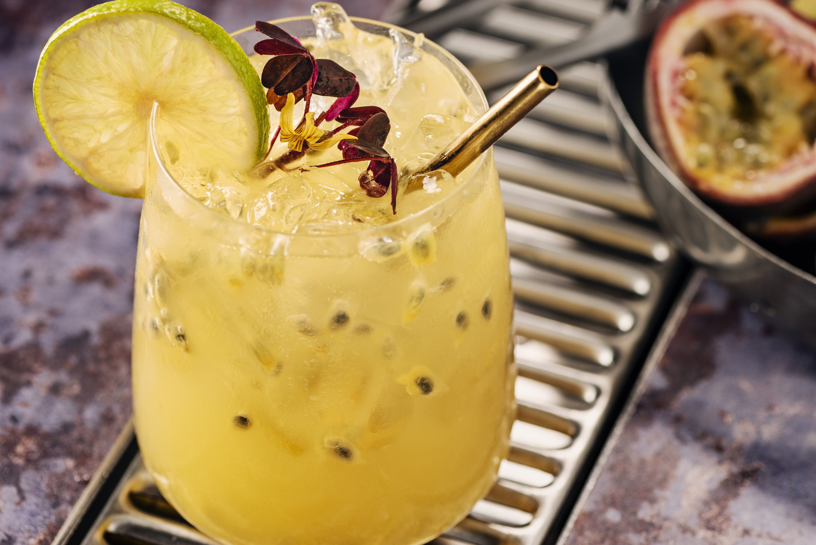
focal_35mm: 145
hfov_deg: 14.1
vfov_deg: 9.5
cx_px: 509
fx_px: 3287
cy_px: 217
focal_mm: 105
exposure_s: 1/160
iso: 100
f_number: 5.6
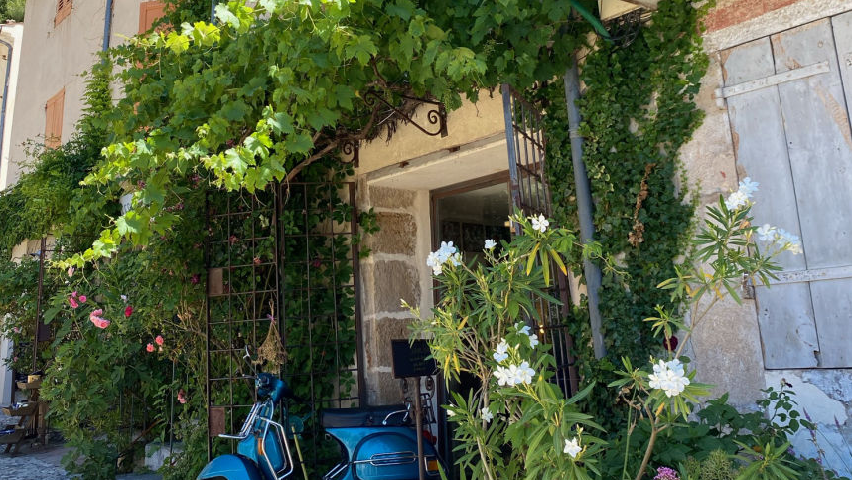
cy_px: 93
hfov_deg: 51.6
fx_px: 881
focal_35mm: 39
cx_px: 415
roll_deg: +2.5
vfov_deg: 29.7
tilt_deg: +17.0
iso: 32
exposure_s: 1/510
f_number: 1.8
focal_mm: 4.25
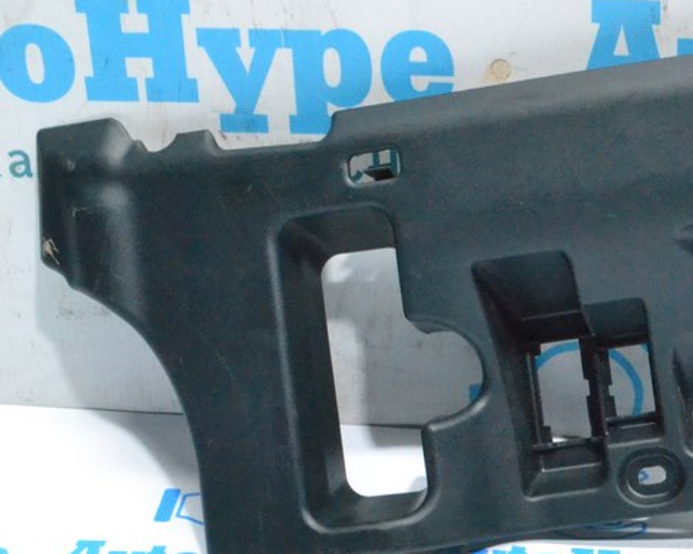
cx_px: 728
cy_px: 354
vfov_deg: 20.9
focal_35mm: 73
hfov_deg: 24.6
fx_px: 1497
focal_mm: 24
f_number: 14
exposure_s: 1/80
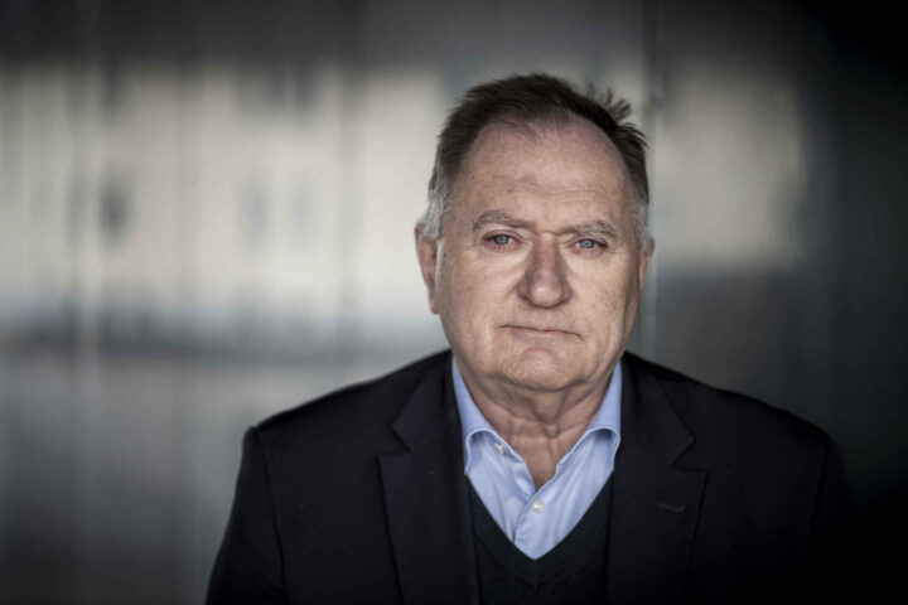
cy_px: 302
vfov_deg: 16.1
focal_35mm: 85
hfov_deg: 23.9
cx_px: 454
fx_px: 2144
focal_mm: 85
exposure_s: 1/200
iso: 100
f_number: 1.8
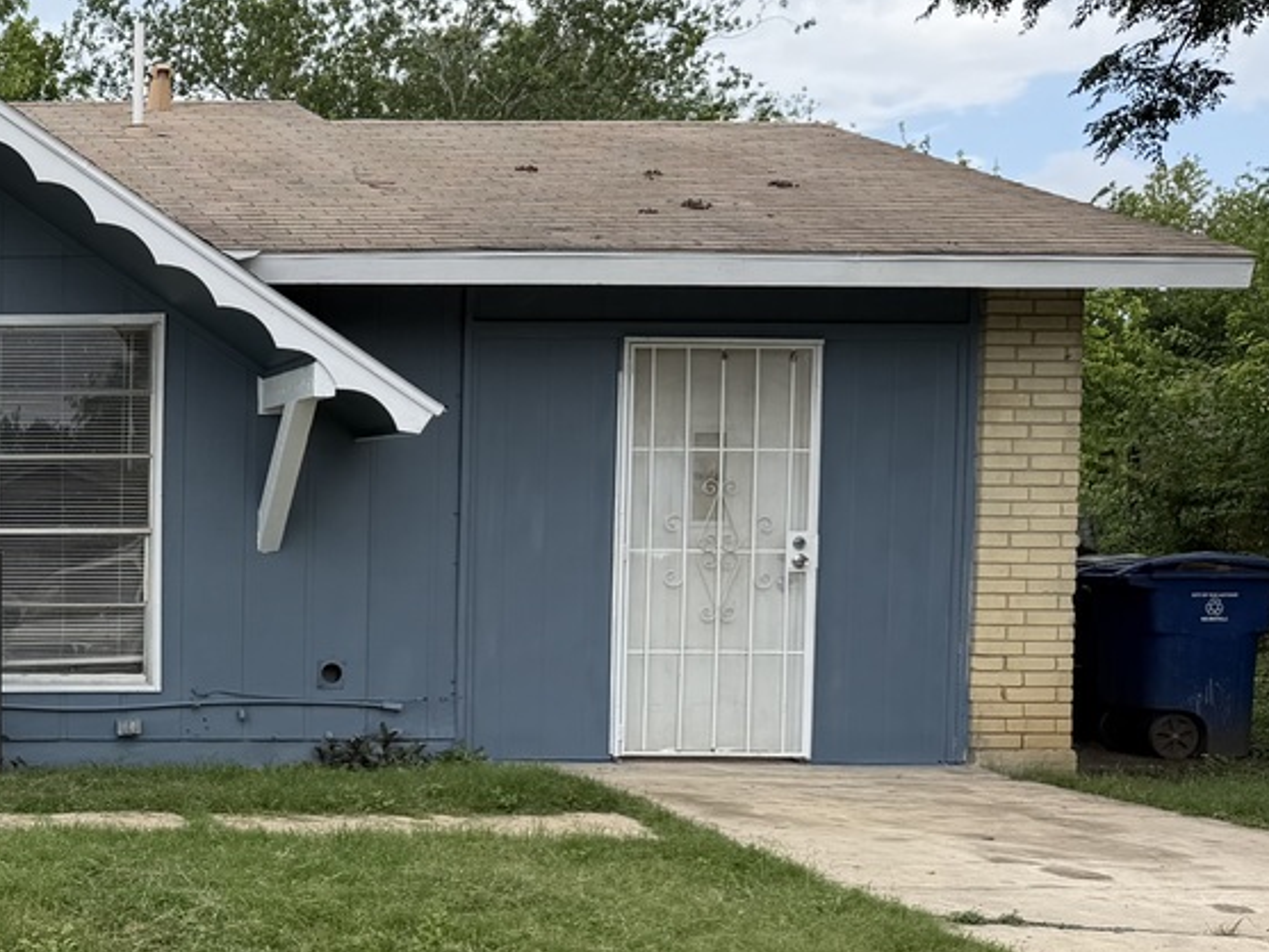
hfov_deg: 27.2
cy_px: 667
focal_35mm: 62
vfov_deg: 23.5
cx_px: -285
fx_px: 2273
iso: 80
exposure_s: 1/3425
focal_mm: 6.76
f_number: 1.78
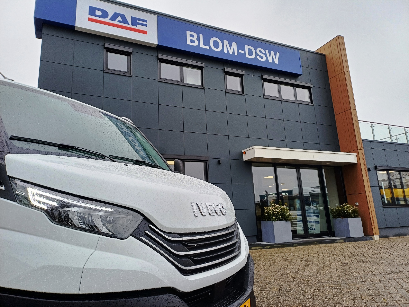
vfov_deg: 54.9
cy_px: 154
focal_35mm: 25
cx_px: 204
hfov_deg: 69.4
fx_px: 295
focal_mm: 4.65
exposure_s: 1/236
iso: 50
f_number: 1.8
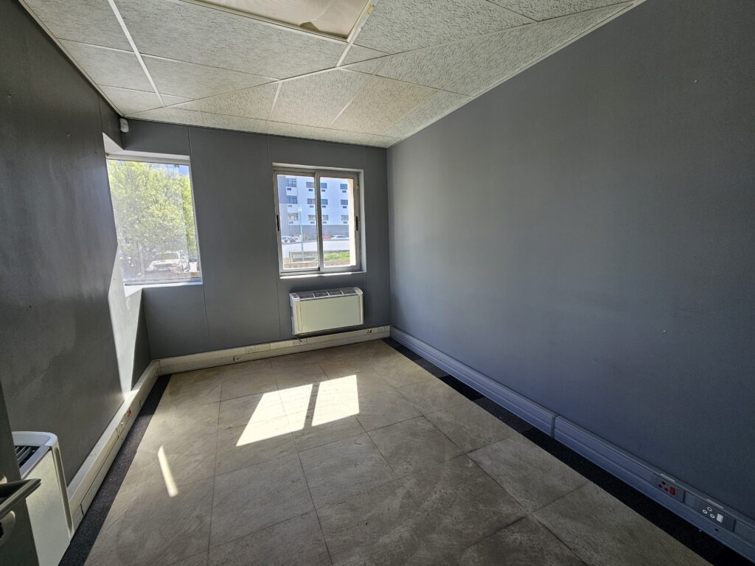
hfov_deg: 106.2
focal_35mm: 13
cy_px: 283
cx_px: 378
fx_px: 284
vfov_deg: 89.9
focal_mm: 2.2
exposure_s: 1/106
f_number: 2.2
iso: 50
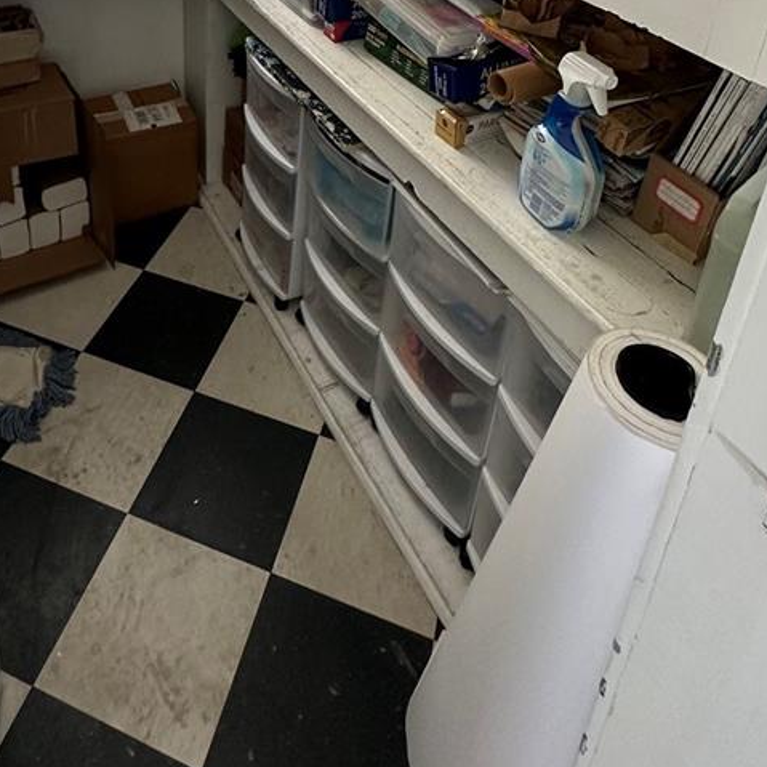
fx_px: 777
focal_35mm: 31
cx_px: 275
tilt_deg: -22.4
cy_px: 2
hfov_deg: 51.8
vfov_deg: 44.7
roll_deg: -2.8
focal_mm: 2.22
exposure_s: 1/99
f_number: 2.2
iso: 160
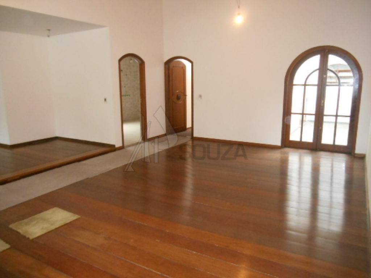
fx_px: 279
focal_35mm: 26
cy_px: 139
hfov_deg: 67.3
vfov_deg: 53.1
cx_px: 186
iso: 640
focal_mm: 4.7
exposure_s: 1/25
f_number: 3.4
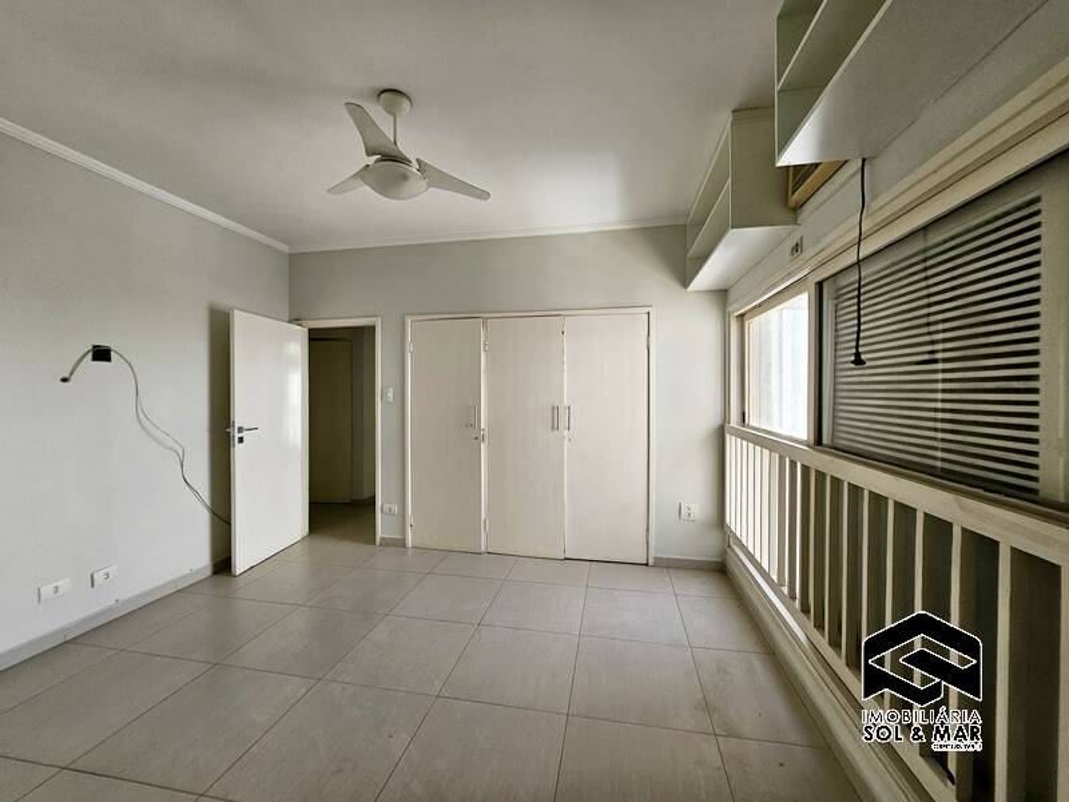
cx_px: 534
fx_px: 401
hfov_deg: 106.2
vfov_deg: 89.9
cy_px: 401
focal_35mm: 13
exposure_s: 1/60
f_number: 2.2
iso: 50
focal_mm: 1.7
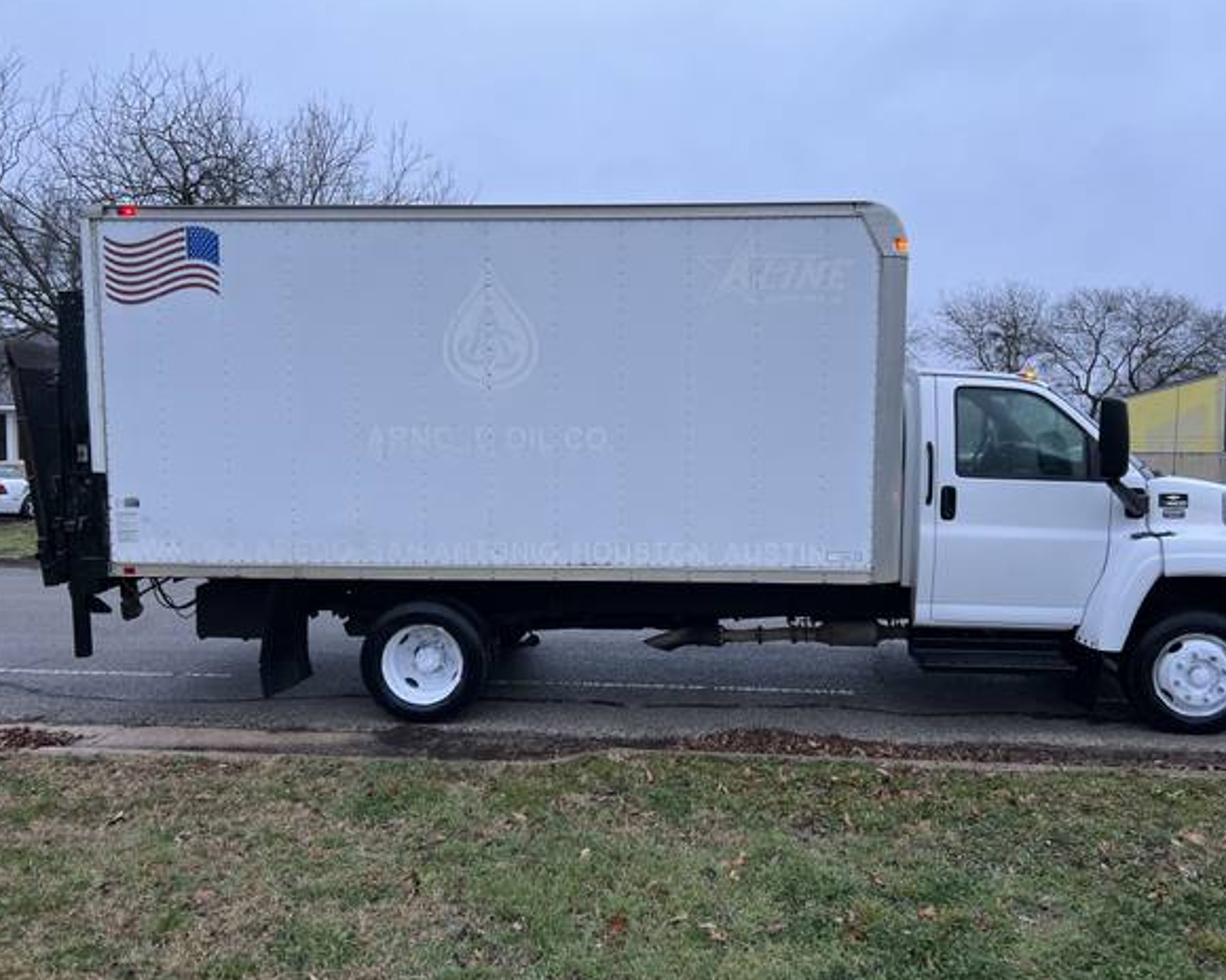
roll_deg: +0.4
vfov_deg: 51.5
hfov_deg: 62.2
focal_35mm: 28
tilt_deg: -1.1
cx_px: 647
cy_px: 492
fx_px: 1016
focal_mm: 5.7
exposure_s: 1/121
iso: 125
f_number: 1.5
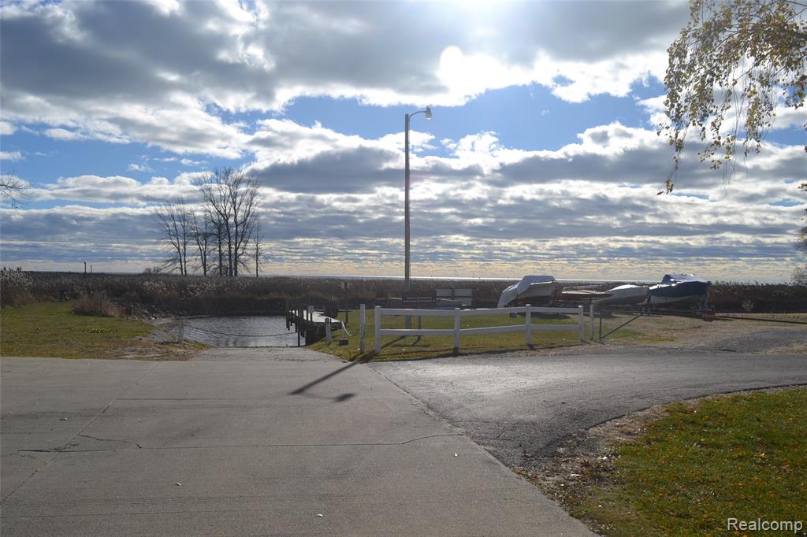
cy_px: 268
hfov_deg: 57.2
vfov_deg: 39.9
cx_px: 404
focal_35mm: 33
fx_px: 739
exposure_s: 1/400
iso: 100
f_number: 10
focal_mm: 22
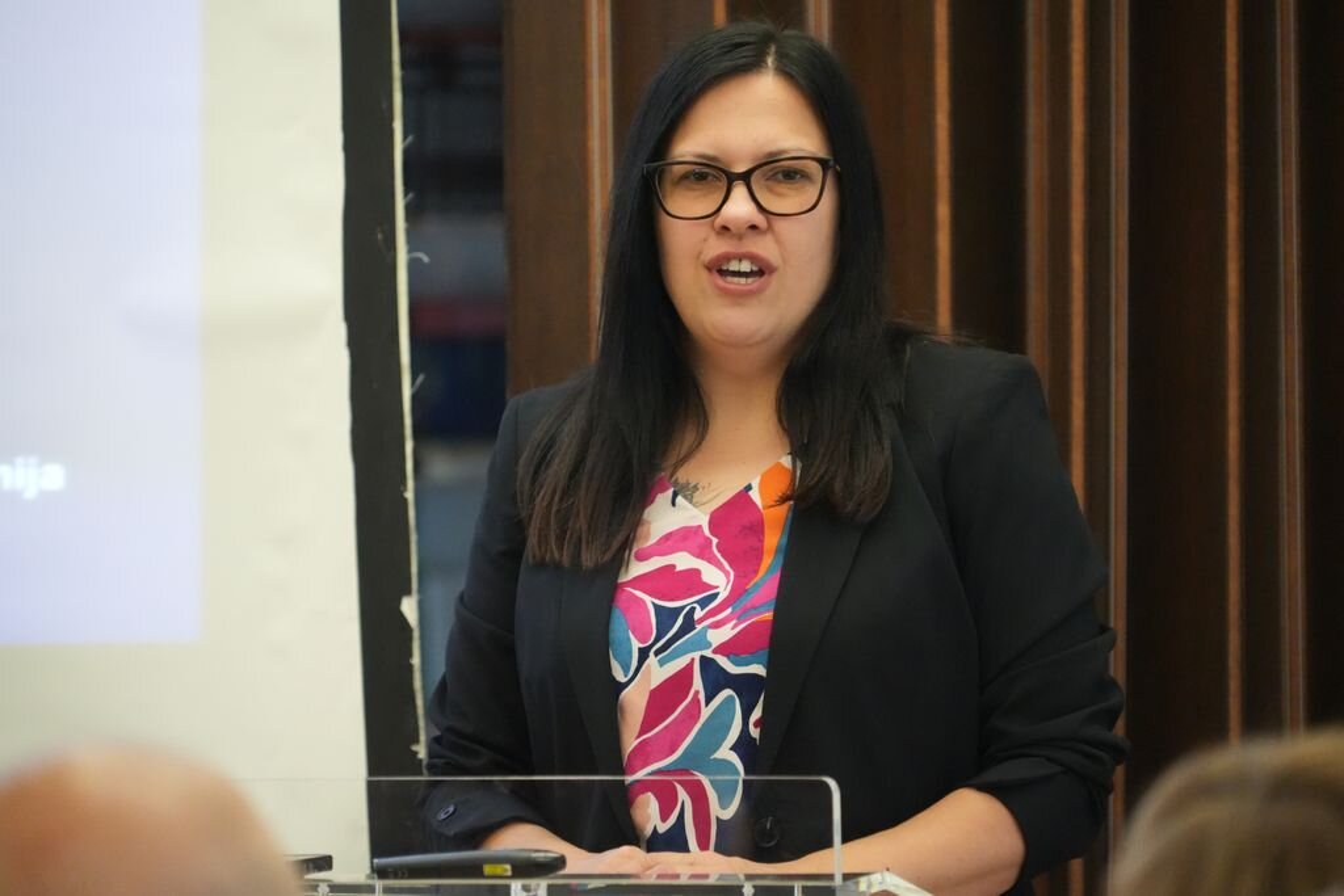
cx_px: 672
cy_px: 448
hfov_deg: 9.4
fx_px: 8177
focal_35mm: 219
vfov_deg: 6.3
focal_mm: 219
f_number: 6.3
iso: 12800
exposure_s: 1/80
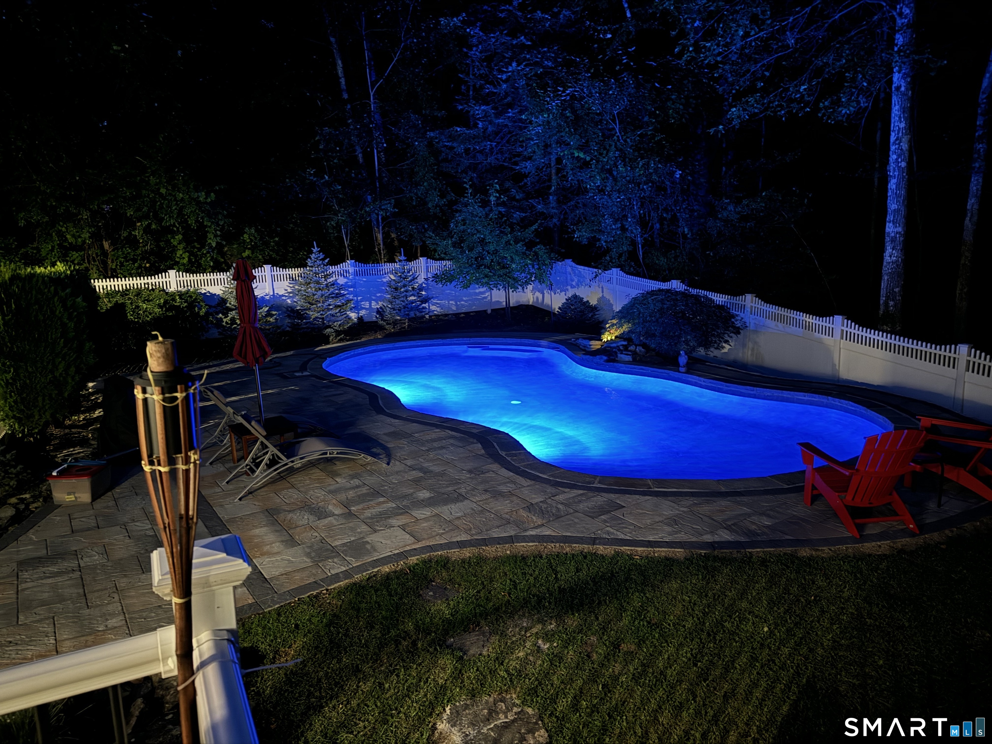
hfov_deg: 71.6
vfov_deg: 56.8
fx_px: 688
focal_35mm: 24
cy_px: 372
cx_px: 496
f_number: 1.78
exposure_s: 1/5
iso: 1250
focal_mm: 6.76
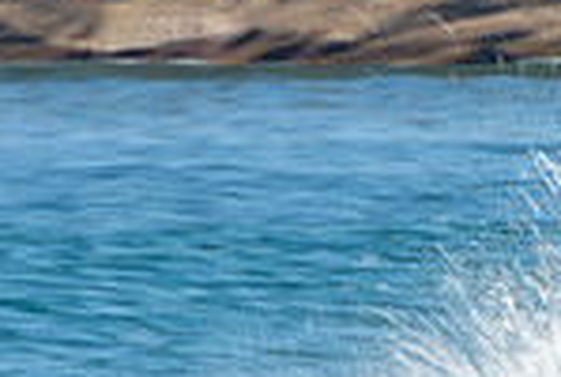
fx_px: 36413
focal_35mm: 2332
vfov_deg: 0.6
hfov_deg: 0.9
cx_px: 998
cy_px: 552
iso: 100
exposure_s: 1/30
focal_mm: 400
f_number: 20
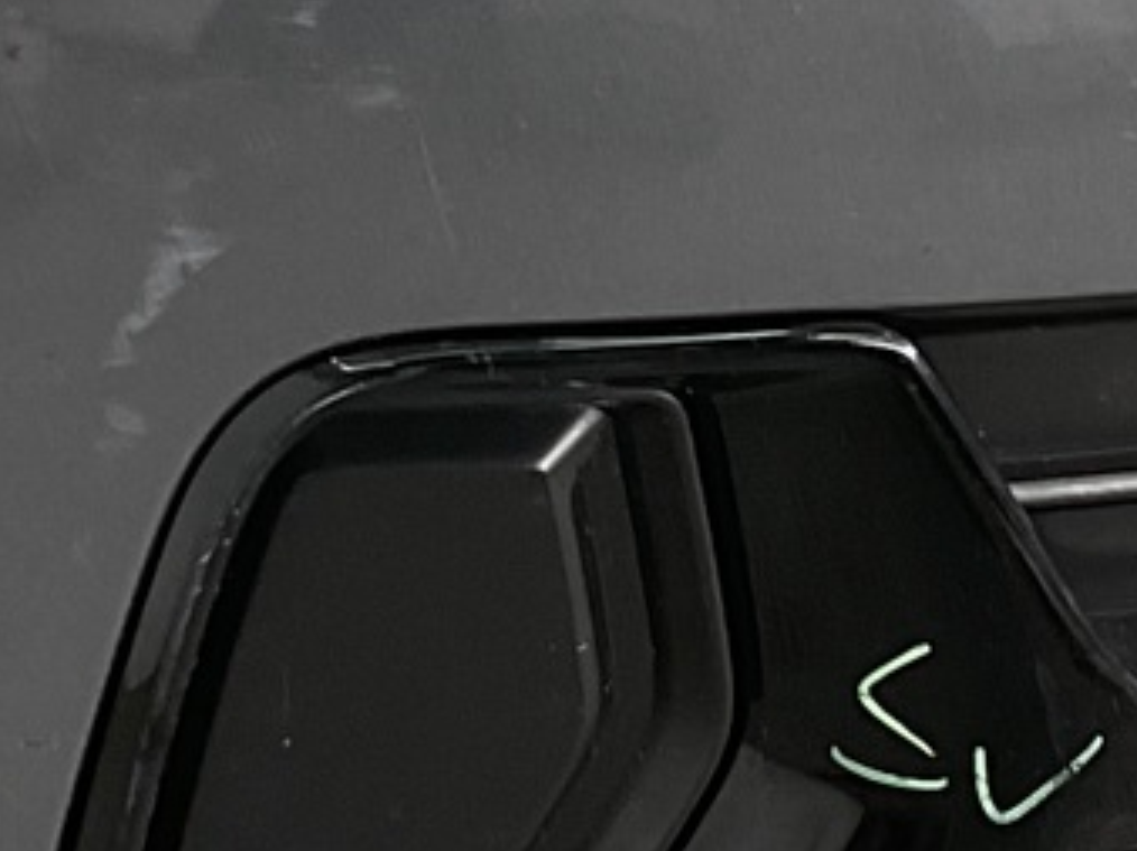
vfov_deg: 8.5
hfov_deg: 11.4
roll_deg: -1.5
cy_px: 87
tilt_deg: -18.5
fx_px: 5678
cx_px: 992
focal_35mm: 173
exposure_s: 1/100
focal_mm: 3
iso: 16
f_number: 1.8
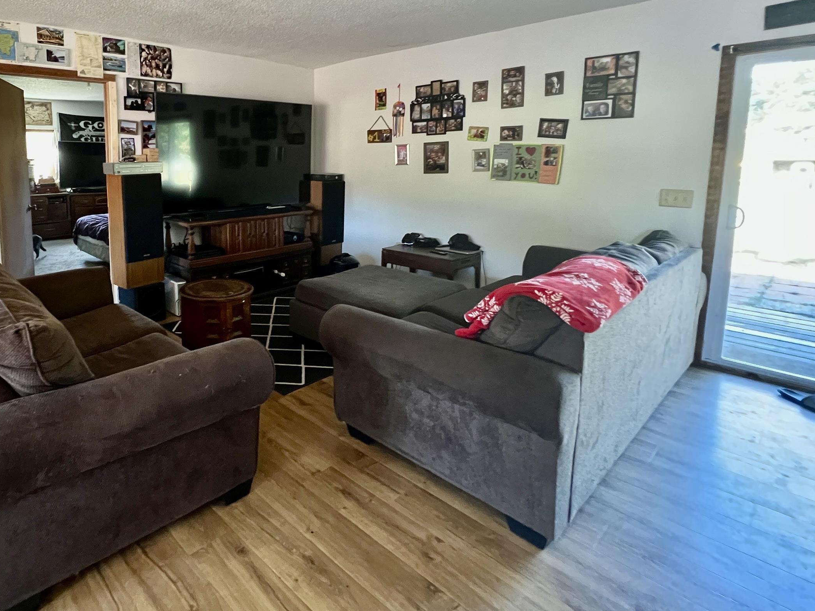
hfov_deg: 81.1
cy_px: 210
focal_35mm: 19
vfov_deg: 67.0
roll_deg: +0.4
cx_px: 256
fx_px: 447
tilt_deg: -7.1
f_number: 1.8
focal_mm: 1.57
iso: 800
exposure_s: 1/60
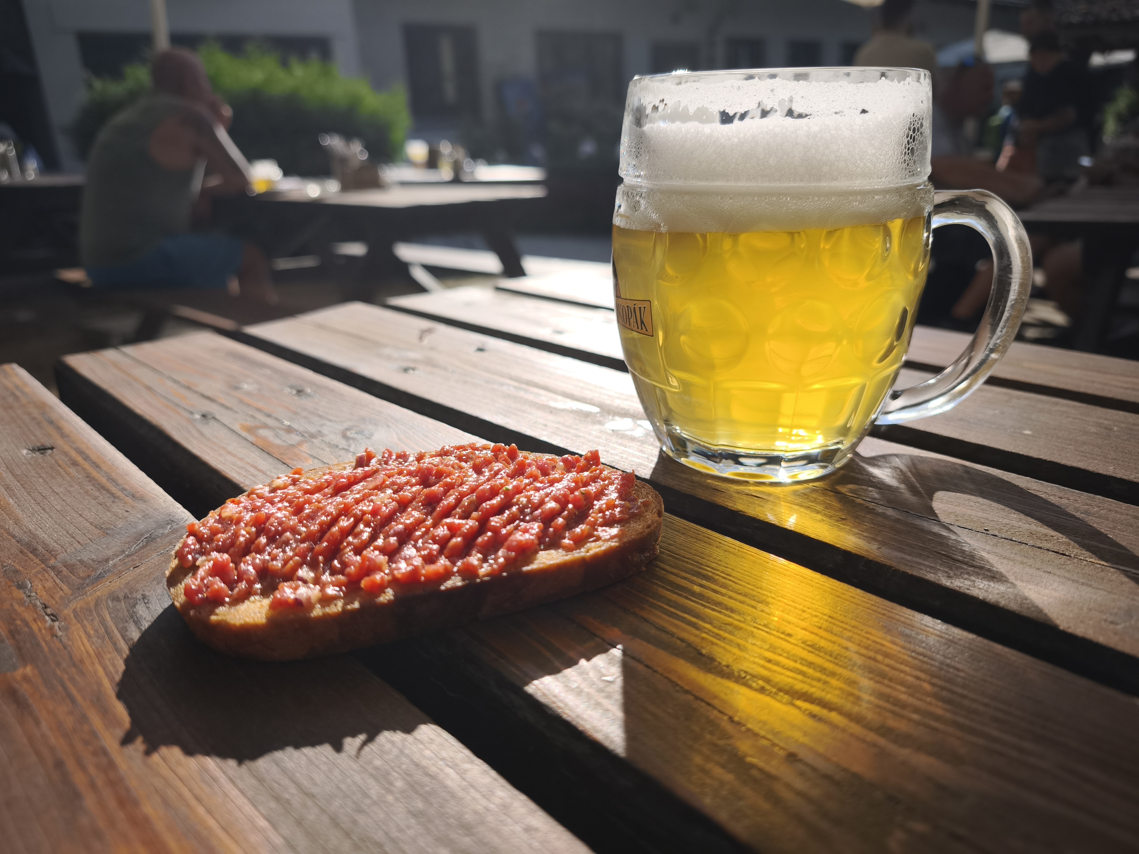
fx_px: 757
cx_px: 570
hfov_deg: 73.9
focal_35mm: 23
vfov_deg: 58.9
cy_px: 427
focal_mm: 6.57
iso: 64
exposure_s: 1/3830
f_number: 1.6
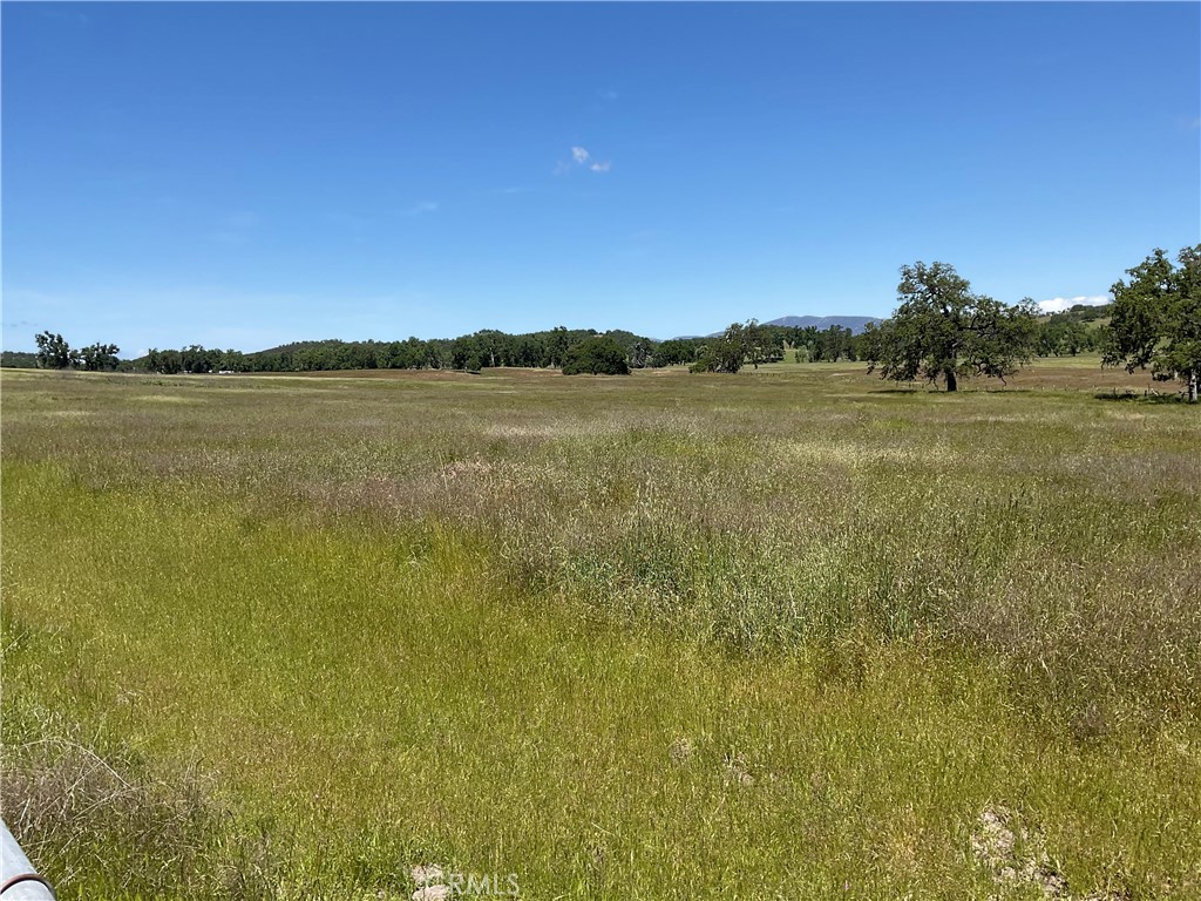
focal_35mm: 29
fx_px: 1006
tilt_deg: -5.7
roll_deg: +2.1
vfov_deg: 48.2
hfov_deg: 61.7
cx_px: 600
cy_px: 450
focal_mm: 3
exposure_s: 1/2058
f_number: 1.8
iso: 16
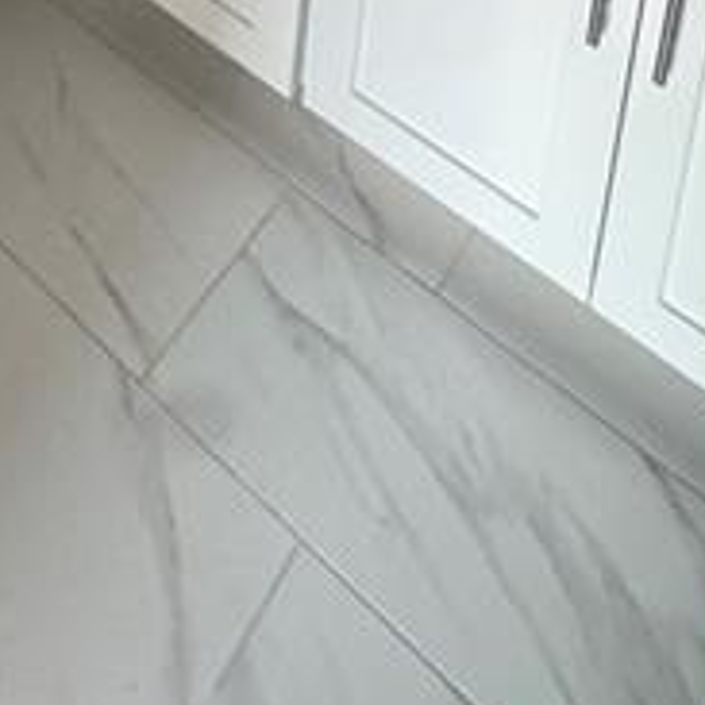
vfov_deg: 18.9
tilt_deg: -12.1
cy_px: -720
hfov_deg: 31.3
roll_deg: -3.6
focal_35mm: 52
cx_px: 77
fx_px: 1198
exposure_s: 1/60
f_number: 2.2
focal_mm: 2.22
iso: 1000
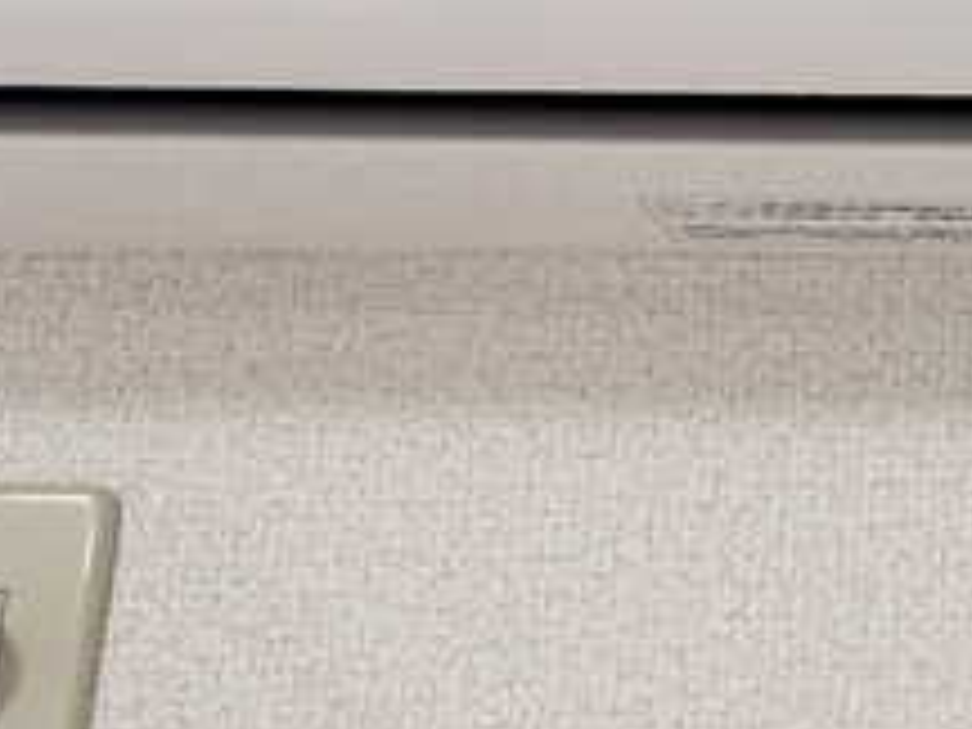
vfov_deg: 14.2
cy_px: -81
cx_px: 1480
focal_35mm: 102
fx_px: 2864
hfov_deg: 17.3
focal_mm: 5.28
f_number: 1.7
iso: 39
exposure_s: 1/30
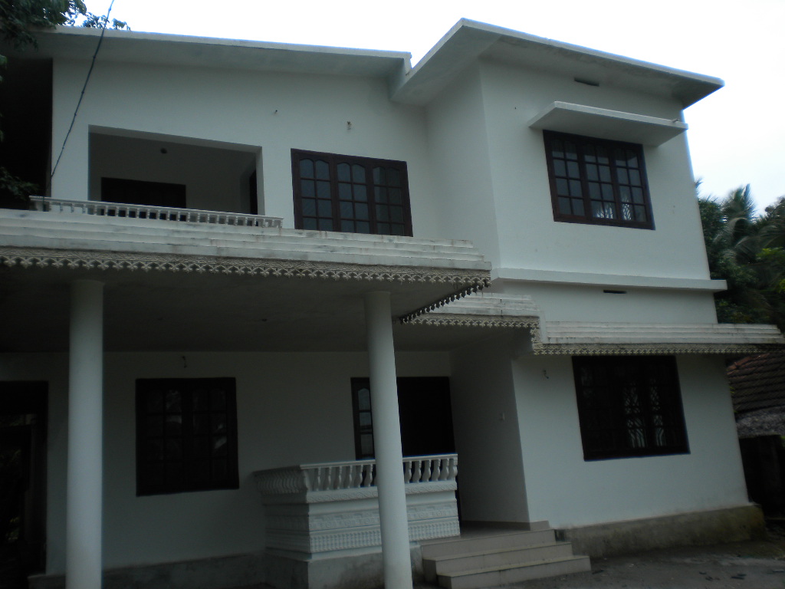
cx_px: 392
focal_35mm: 35
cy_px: 294
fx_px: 794
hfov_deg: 52.6
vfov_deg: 40.7
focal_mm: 6.3
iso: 80
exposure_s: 1/256
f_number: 4.6
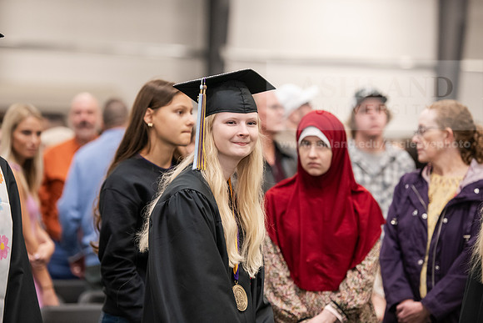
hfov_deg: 14.7
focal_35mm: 140
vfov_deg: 9.8
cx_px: 242
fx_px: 1879
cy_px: 162
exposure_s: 1/200
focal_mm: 140
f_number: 3.2
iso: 2500
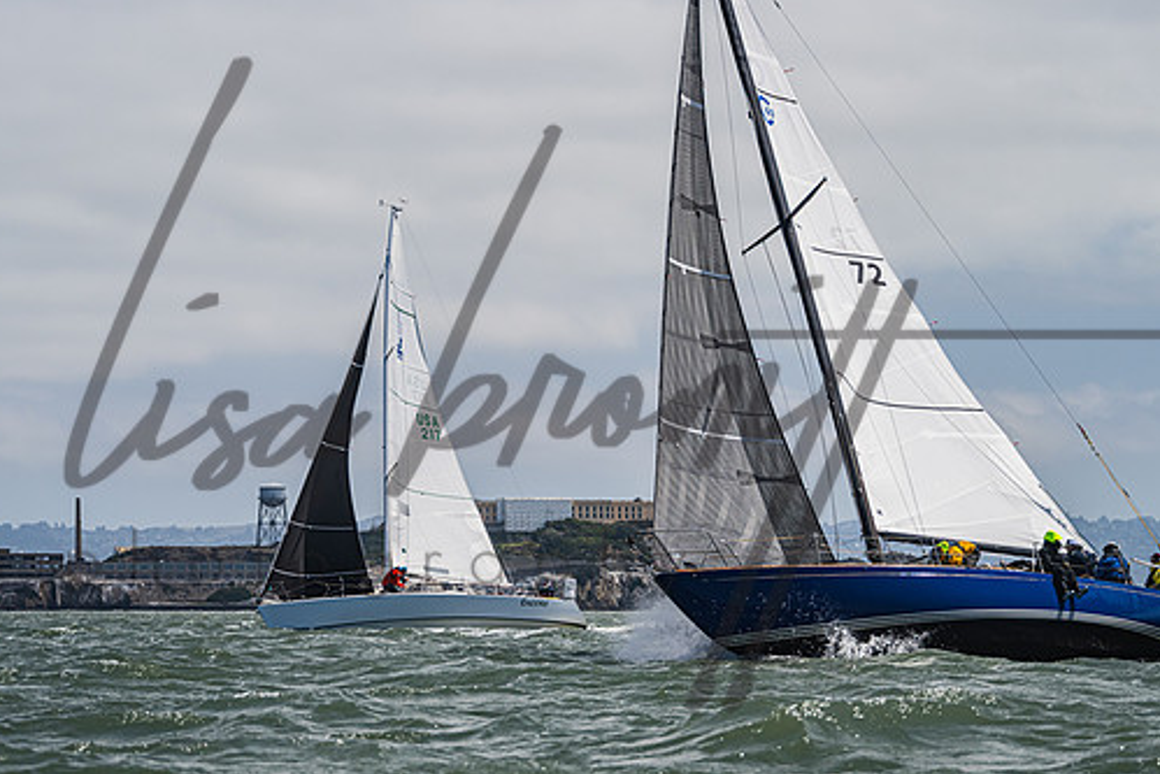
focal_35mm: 170
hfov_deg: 12.1
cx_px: 549
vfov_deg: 8.1
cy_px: 438
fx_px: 5479
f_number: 7.1
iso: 400
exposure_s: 1/2500
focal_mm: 130
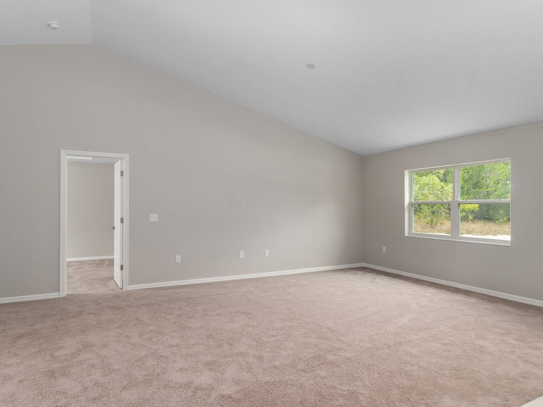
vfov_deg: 66.0
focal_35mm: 20
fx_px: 314
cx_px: 268
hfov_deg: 81.7
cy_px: 205
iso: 320
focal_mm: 12
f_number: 8
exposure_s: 1/2.5
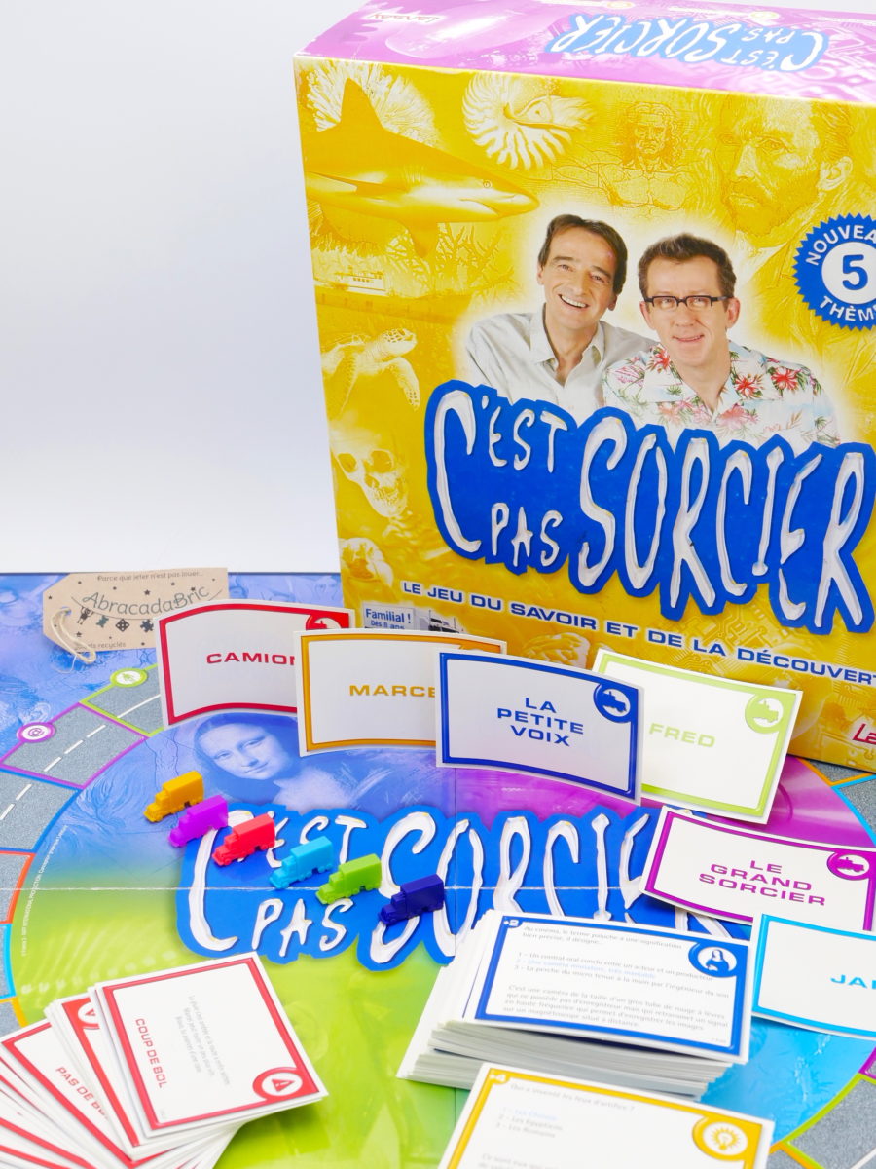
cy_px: 584
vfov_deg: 38.2
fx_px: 1687
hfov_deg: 29.1
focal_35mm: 50
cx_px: 438
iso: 400
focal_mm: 25
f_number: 8
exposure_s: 1/60
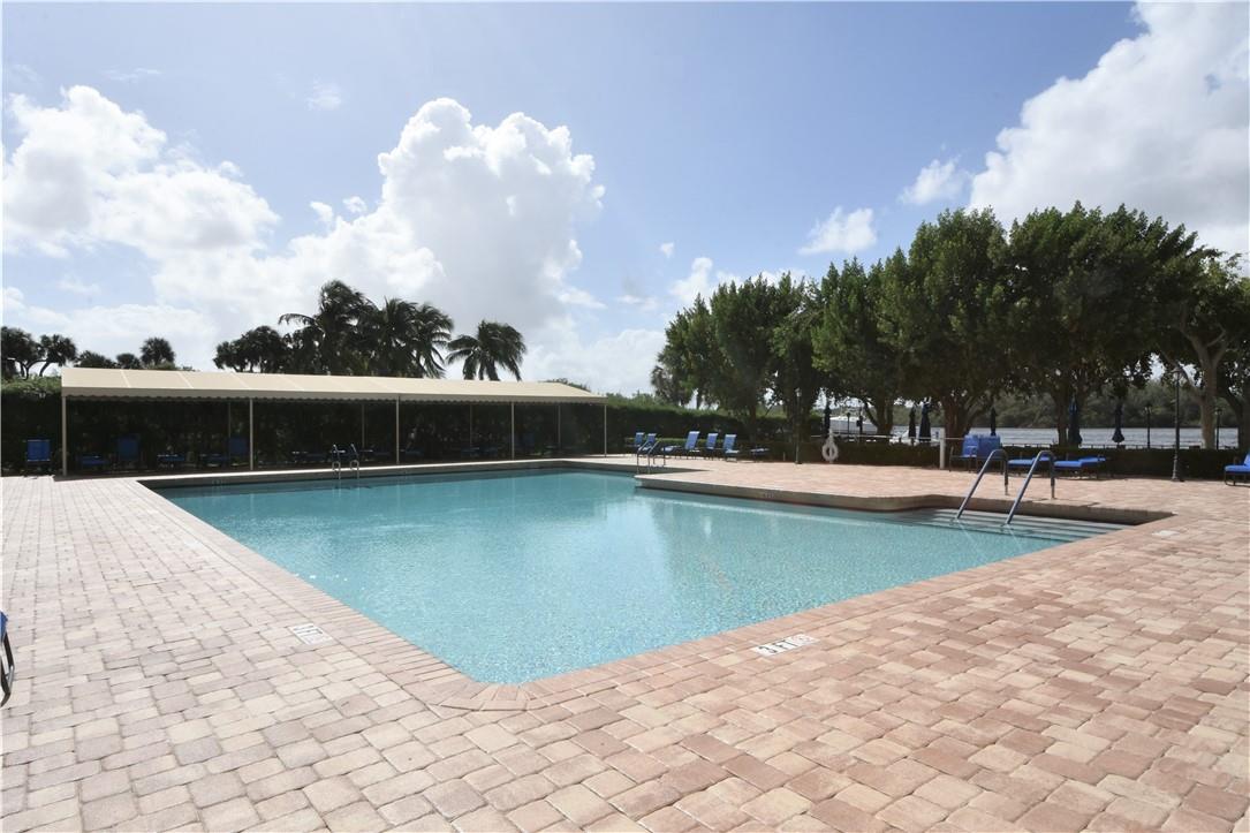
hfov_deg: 85.4
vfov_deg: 63.2
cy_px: 416
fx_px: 677
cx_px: 625
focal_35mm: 20
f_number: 18
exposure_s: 1/250
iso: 200
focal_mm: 13
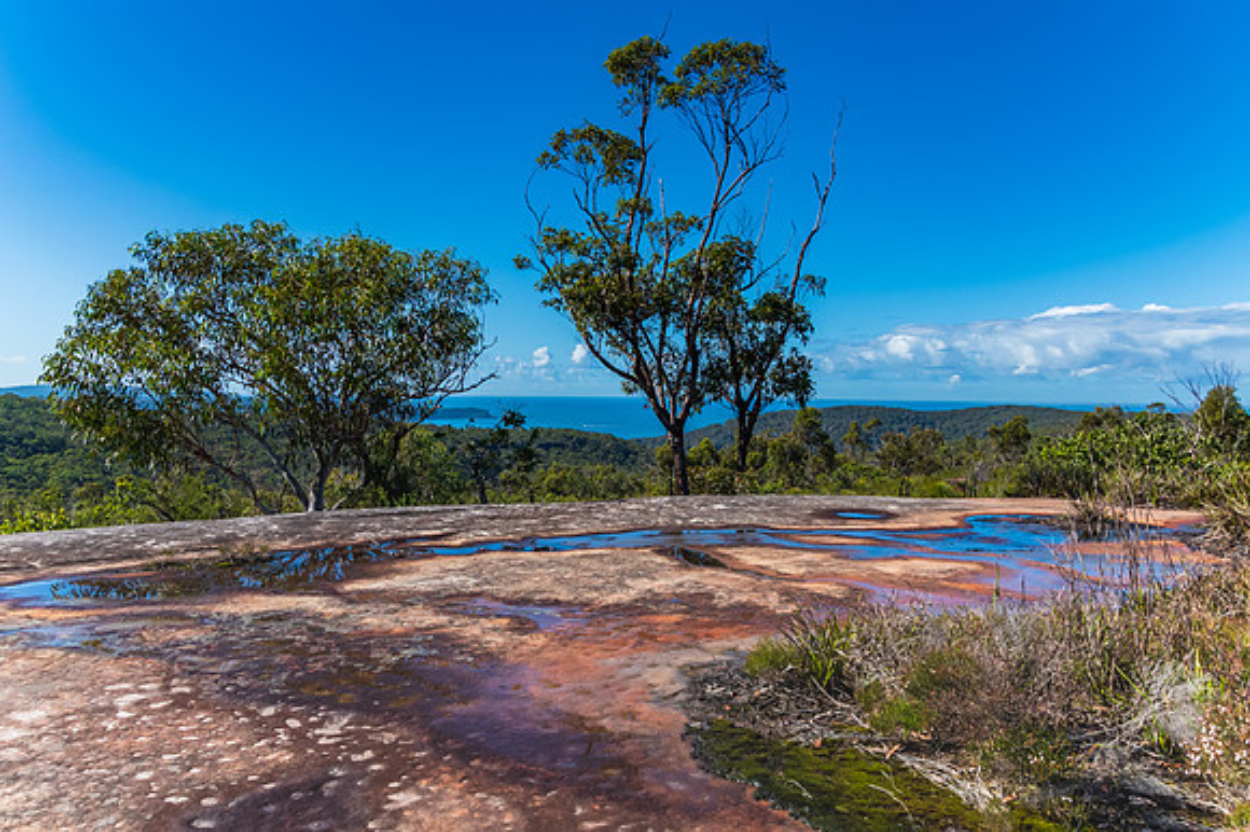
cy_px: 416
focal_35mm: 27
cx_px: 625
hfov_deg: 67.4
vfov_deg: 47.9
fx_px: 937
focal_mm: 18
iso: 250
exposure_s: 1/1250
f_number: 7.1
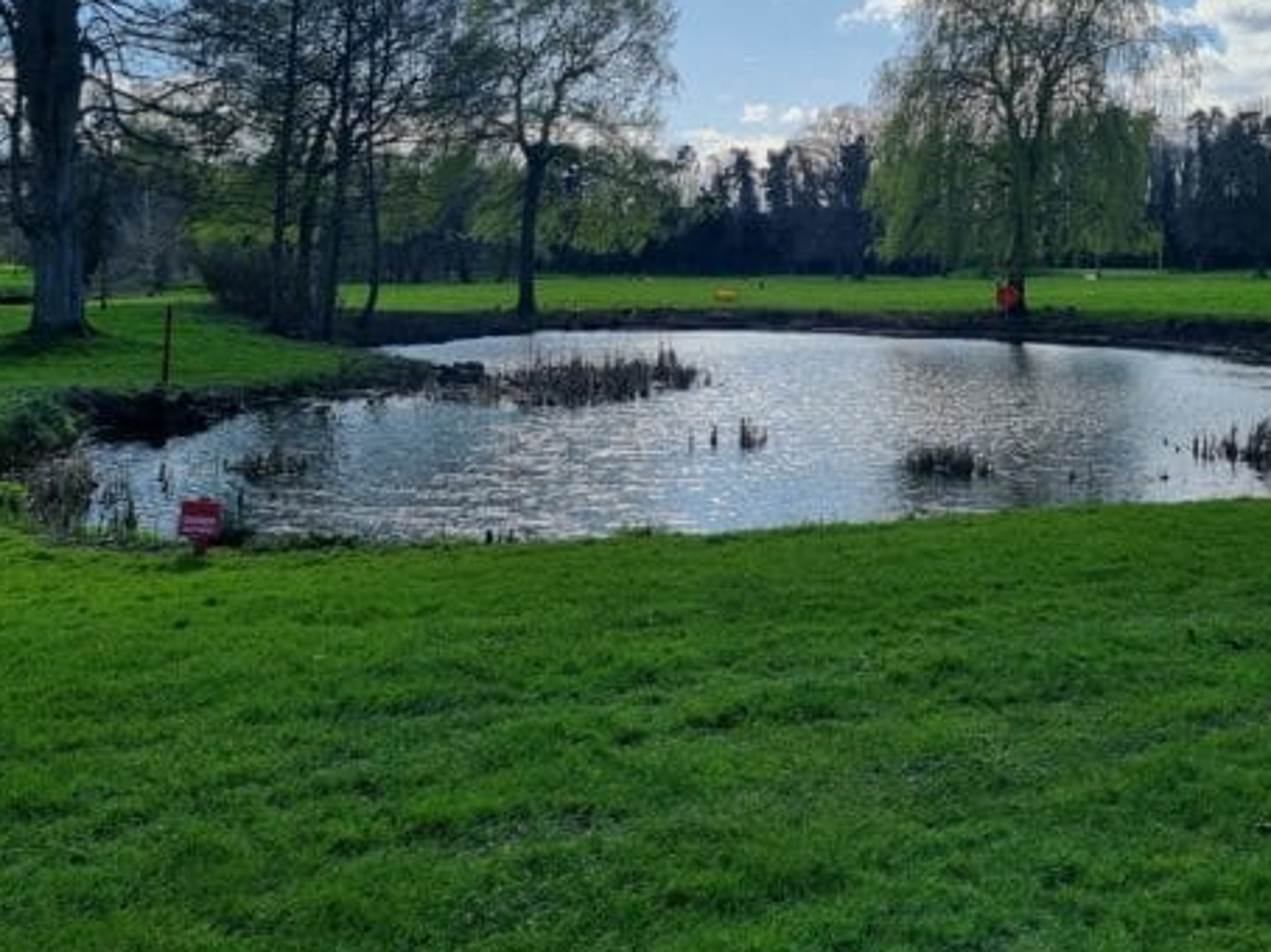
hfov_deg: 42.5
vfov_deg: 32.1
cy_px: 207
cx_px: 834
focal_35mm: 44
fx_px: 1615
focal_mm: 5.4
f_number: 1.8
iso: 50
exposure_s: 1/4544
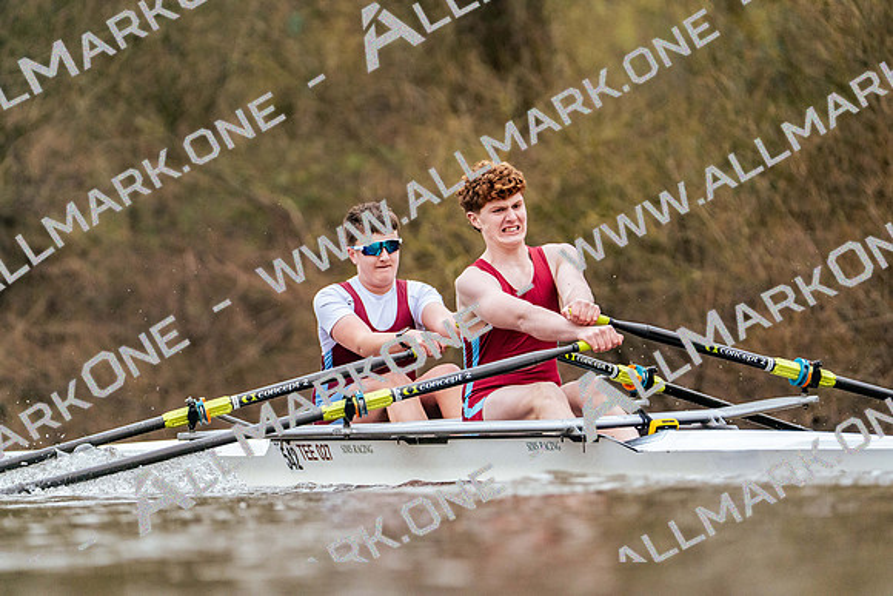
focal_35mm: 448
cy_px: 298
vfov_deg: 3.1
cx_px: 446
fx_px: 11115
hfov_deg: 4.6
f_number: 6.3
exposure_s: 1/2000
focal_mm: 448
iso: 5000
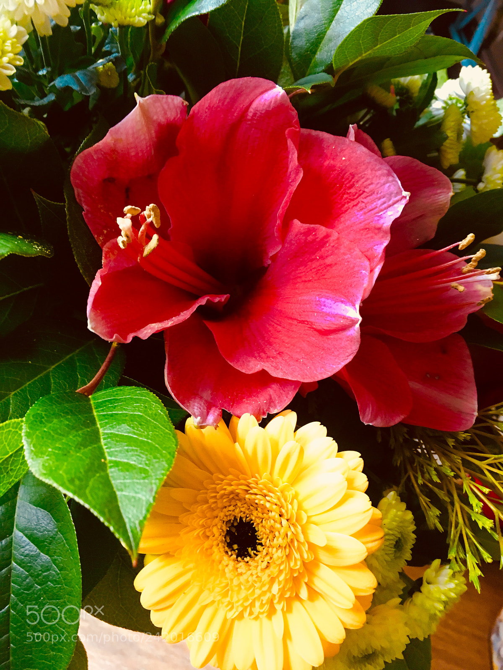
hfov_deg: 48.2
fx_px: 562
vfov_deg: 61.7
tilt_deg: -47.7
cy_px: 335
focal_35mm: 29
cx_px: 252
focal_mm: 4.15
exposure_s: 1/33
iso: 160
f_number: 2.2
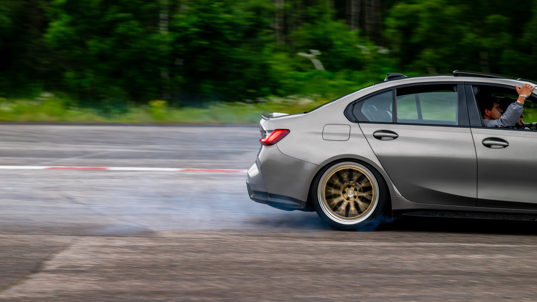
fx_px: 1509
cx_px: 219
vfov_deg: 11.4
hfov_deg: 20.2
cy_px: 116
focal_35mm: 106
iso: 640
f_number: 3.5
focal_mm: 85
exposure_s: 1/250
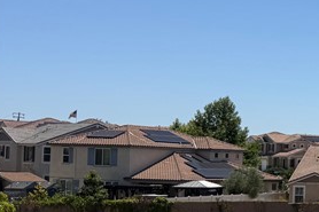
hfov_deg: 17.8
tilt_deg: +1.6
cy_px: 160
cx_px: 574
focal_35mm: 92
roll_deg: -1.9
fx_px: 815
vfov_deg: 14.8
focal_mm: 6.76
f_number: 1.78
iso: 80
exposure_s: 1/8130
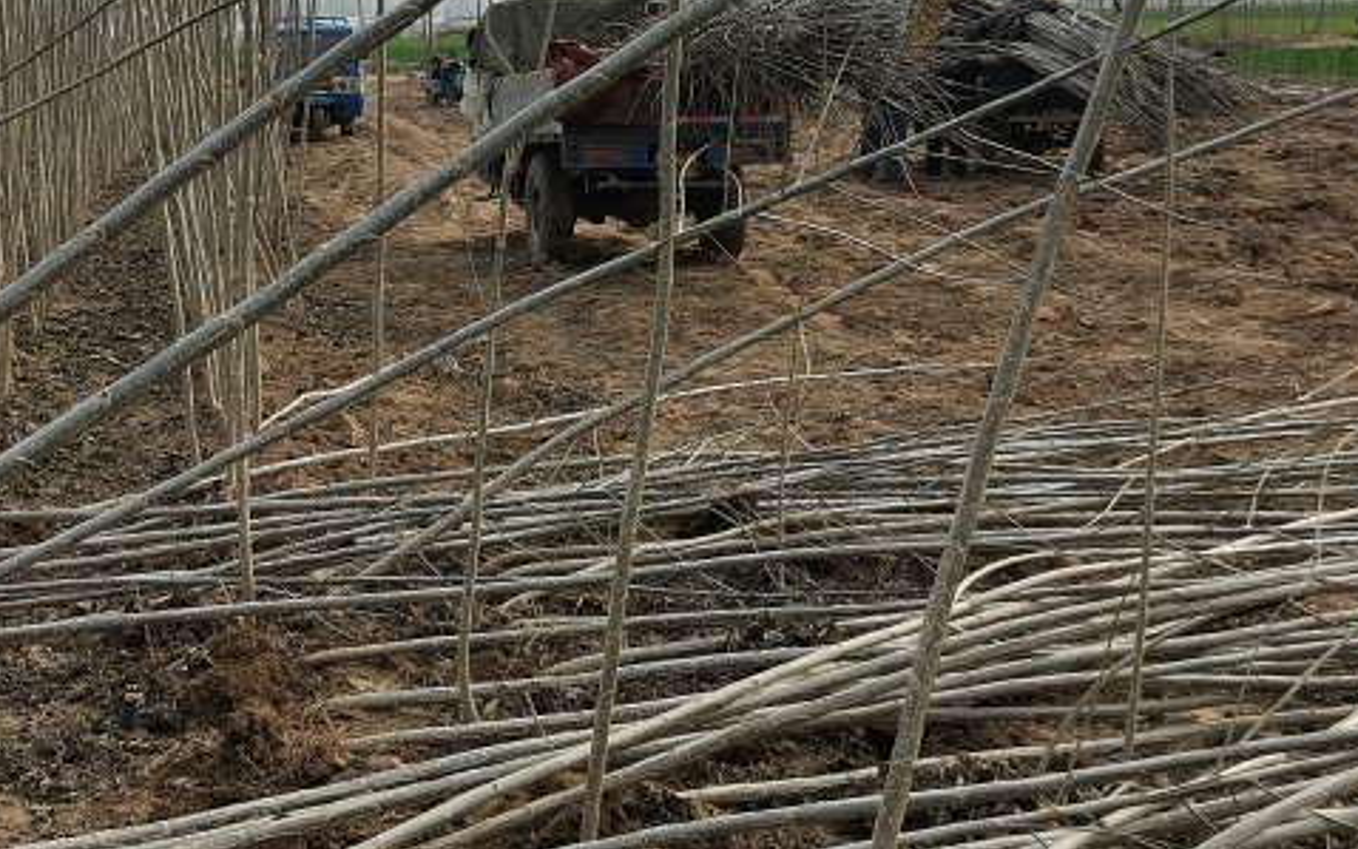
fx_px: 2628
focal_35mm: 71
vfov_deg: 18.1
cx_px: 440
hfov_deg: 28.8
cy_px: 91
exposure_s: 1/829
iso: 50
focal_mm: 5.58
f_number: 1.8
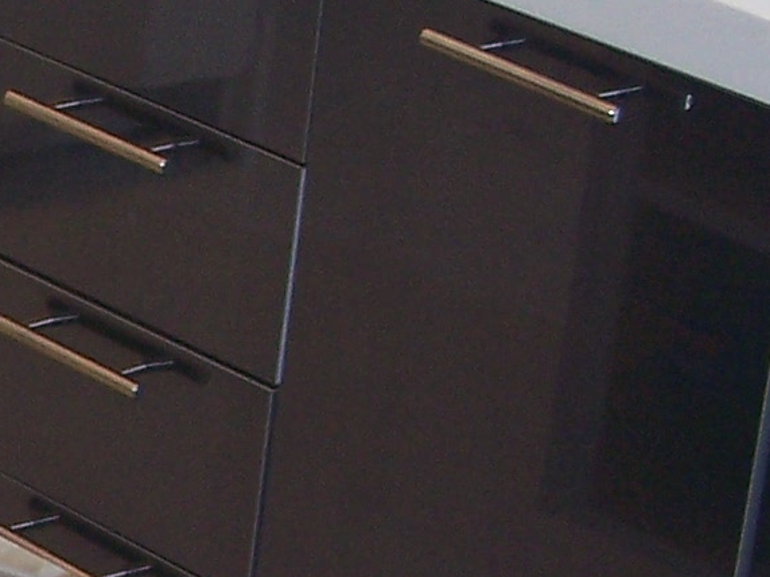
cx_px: -793
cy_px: 729
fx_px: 4693
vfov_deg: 7.0
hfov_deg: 8.8
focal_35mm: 211
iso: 125
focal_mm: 7.8
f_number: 2.8
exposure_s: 1/60
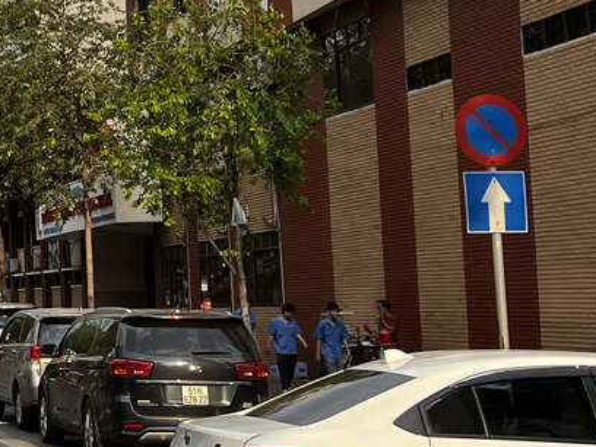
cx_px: -240
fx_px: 1756
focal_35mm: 102
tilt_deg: +7.8
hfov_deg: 17.7
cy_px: 73
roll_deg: +0.9
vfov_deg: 14.4
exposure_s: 1/1869
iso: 50
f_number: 1.5
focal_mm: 5.7
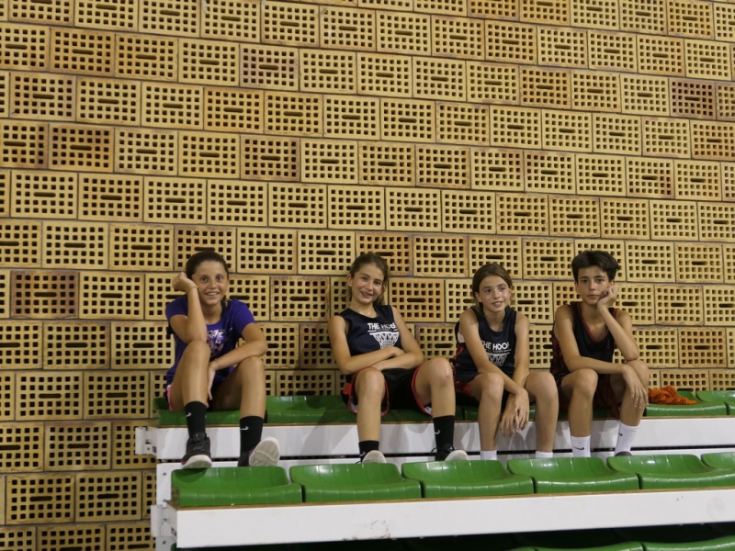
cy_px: 276
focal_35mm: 54
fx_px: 1147
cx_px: 368
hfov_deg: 35.5
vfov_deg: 27.0
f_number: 2.8
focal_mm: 18.3
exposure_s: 1/100
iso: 500
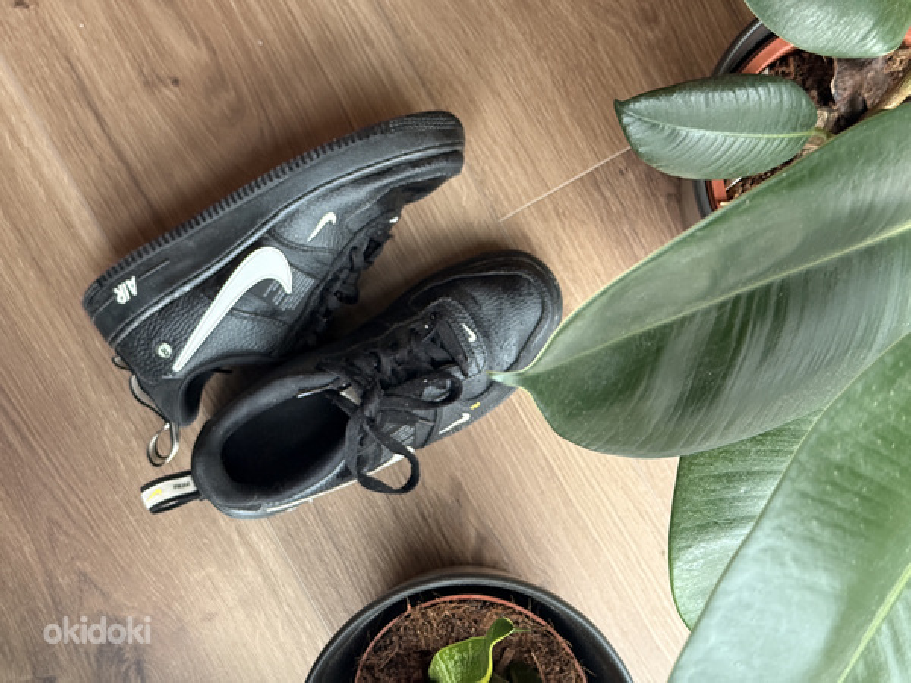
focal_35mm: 48
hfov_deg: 39.7
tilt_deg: -89.7
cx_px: 456
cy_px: 342
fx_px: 1263
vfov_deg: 30.3
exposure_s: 1/32
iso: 500
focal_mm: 6.76
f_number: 1.78
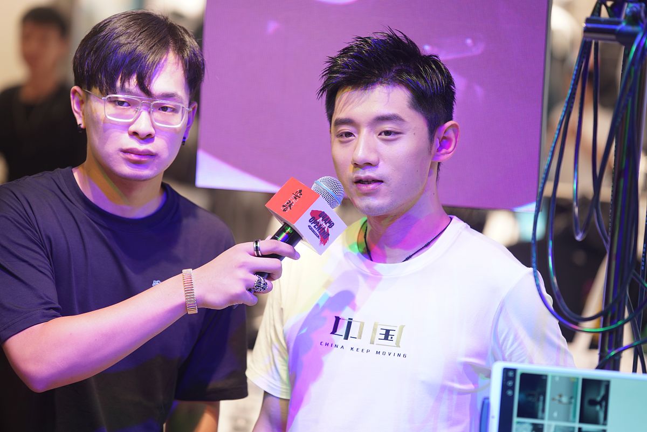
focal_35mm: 150
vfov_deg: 9.2
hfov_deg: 13.7
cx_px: 324
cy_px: 216
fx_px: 2697
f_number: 3.5
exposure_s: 1/80
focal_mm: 150
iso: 500
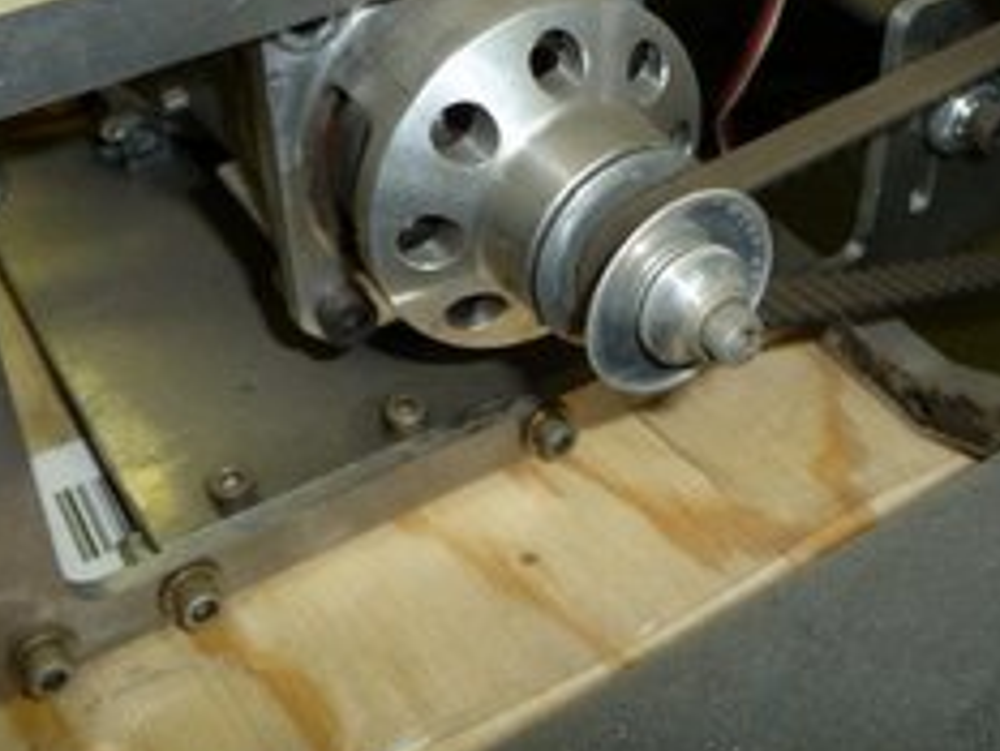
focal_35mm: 48
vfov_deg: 29.6
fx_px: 1387
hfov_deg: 39.3
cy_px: 146
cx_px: 635
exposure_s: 1/30
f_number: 3.3
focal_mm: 4.7
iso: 100
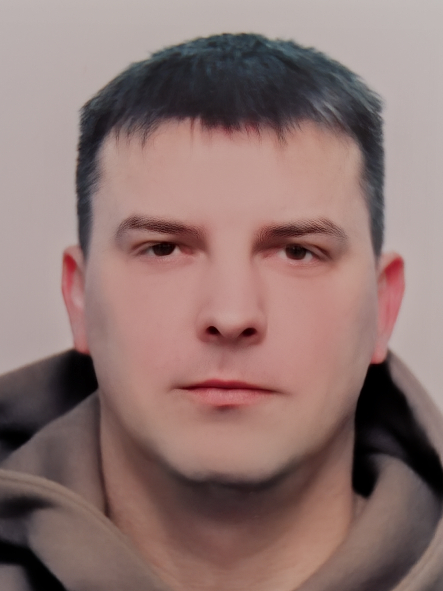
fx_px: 921
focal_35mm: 54
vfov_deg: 35.5
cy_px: 296
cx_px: 222
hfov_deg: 27.0
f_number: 2.4
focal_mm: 6.12
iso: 3200
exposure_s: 1/50
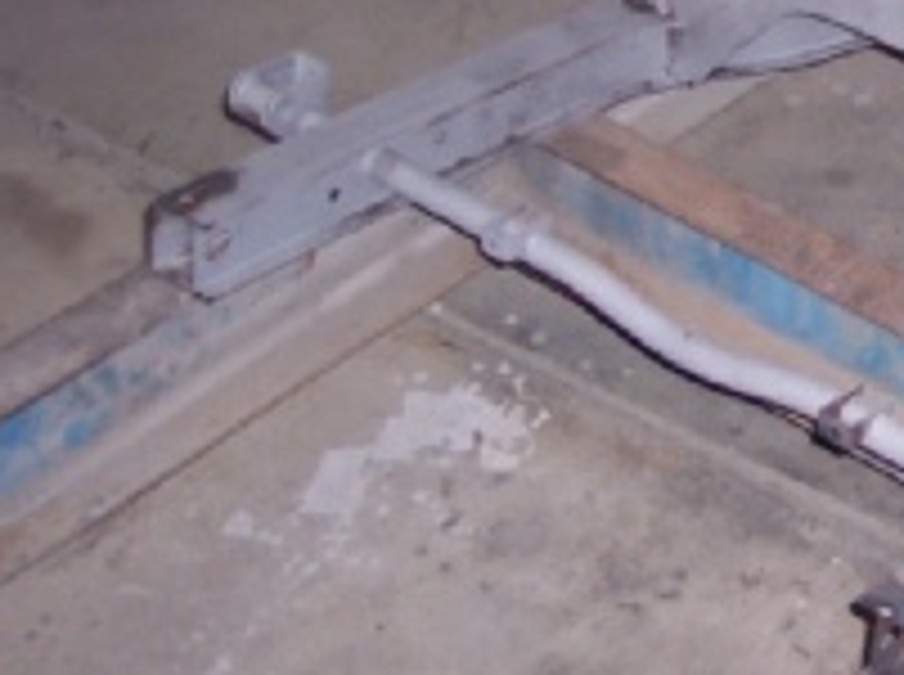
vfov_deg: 13.0
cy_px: -54
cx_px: 1255
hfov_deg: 16.4
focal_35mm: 112
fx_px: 2920
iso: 100
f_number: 2.8
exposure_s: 1/60
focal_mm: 8
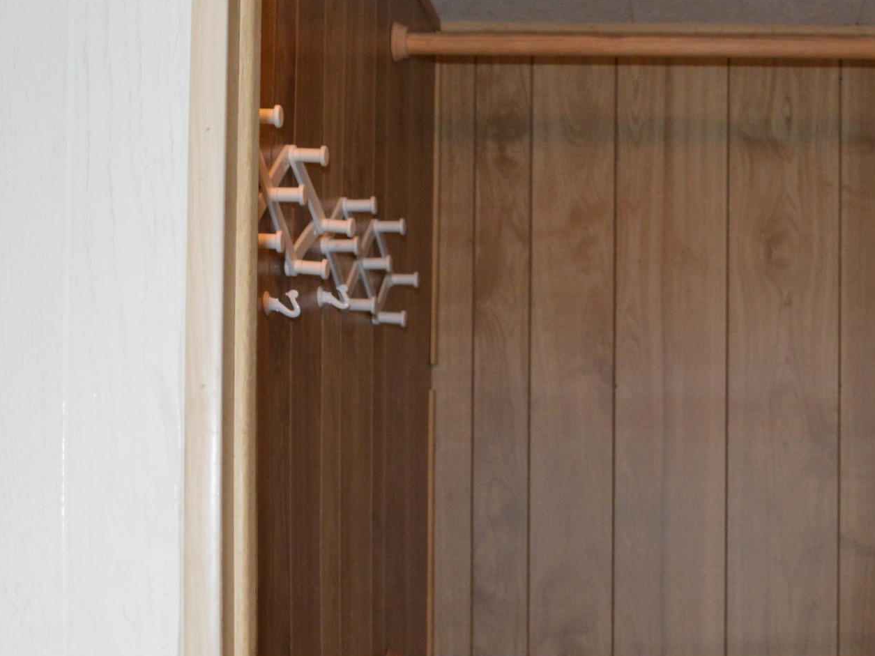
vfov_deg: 23.3
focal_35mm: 62
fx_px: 1567
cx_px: 735
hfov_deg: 30.2
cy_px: 524
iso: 800
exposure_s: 1/60
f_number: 3.5
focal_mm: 18
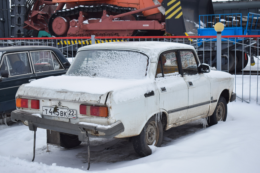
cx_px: 130
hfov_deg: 33.4
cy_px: 86
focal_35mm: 60
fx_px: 433
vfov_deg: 22.6
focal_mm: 40
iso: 200
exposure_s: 1/500
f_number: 5.6
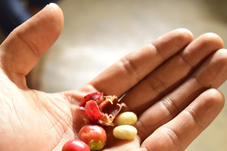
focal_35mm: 54
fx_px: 340
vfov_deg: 24.6
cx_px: 93
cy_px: 121
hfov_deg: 36.8
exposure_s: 1/6
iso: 400
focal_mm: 20
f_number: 3.5
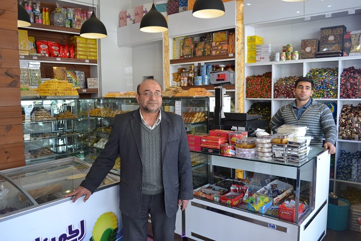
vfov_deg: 47.9
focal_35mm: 27
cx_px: 180
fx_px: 271
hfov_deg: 67.4
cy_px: 120
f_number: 4
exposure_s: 1/60
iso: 400
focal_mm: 18
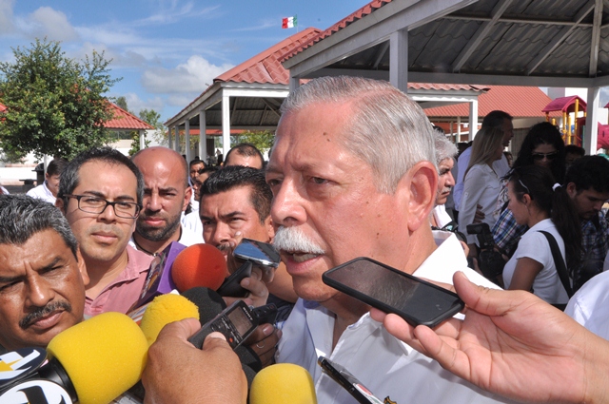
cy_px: 202
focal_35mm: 38
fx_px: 634
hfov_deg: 51.3
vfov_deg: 35.4
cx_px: 304
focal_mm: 25
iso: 500
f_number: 25
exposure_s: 1/200
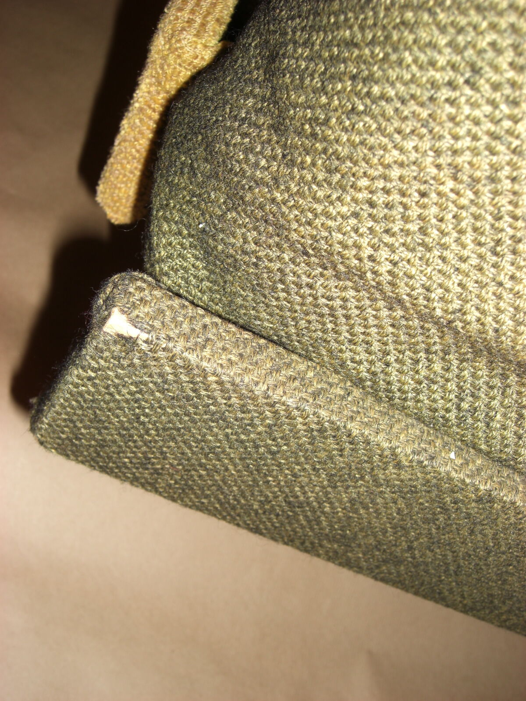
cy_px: 350
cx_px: 263
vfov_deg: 49.0
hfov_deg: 37.7
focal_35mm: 38
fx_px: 770
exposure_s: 1/60
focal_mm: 7.9
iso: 80
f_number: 4
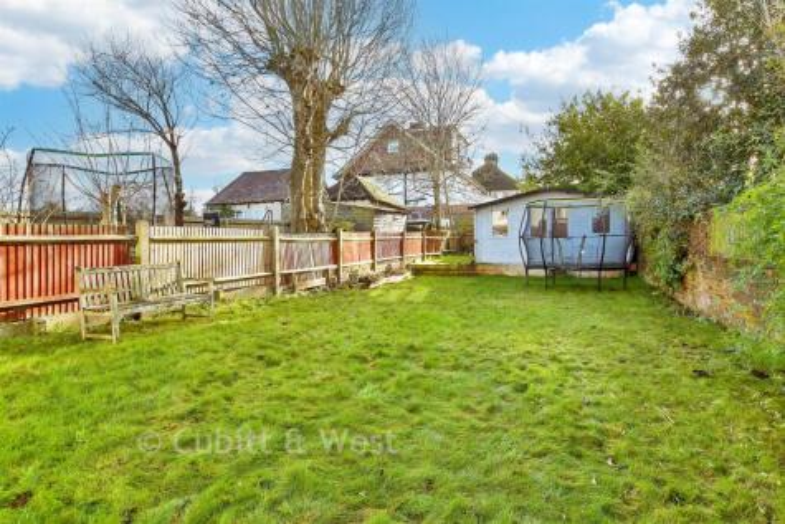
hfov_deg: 81.2
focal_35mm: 21
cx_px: 392
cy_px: 262
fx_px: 458
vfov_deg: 59.5
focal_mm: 14
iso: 200
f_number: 8
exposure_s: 1/100
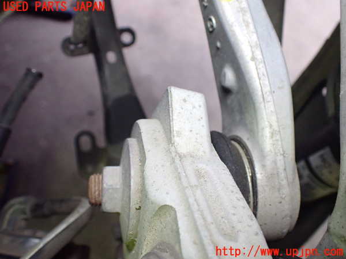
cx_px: 173
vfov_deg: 46.8
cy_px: 130
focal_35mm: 30
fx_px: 300
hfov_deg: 60.0
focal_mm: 5.4
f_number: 2.3
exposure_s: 1/80
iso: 800
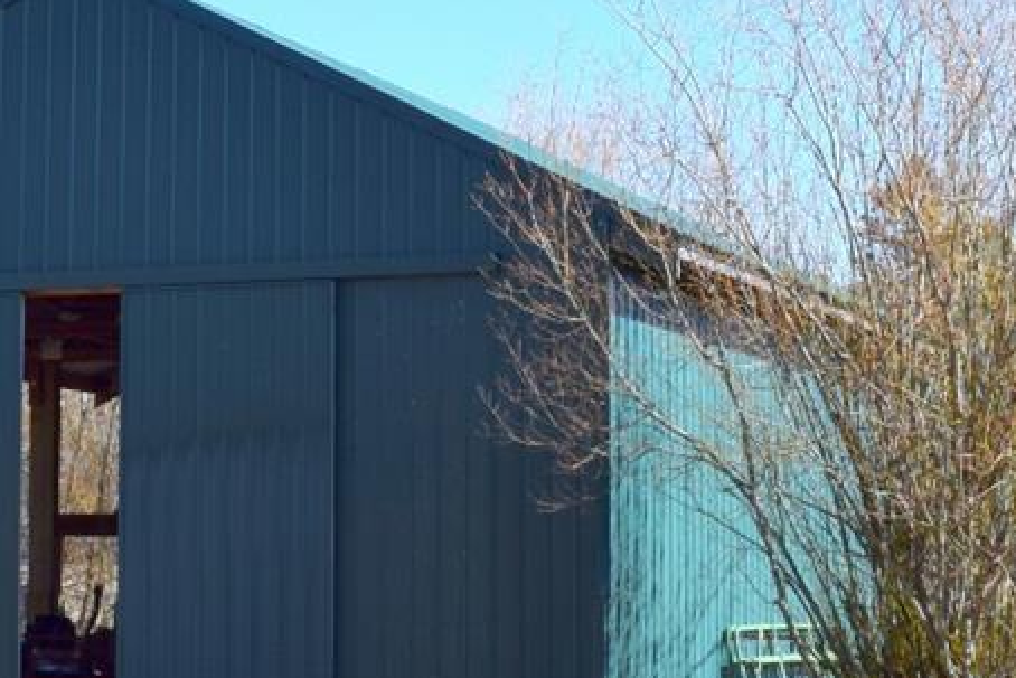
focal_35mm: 119
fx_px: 3359
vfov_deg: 11.5
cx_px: 515
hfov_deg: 17.2
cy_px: 148
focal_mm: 24
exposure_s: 1/125
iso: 100
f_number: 11
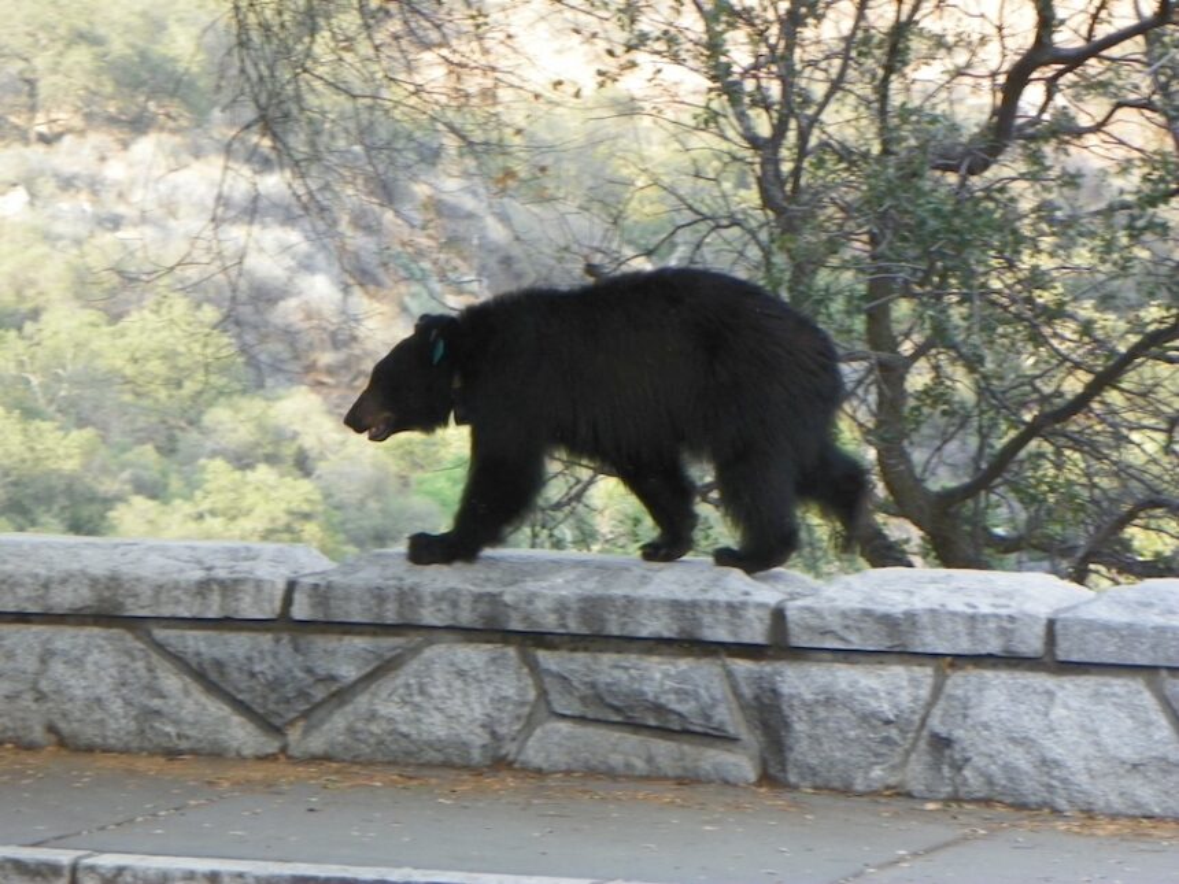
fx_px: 5518
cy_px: 442
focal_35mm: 162
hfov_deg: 12.2
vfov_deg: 9.2
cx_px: 590
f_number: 4.5
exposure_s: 1/50
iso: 160
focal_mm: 28.8
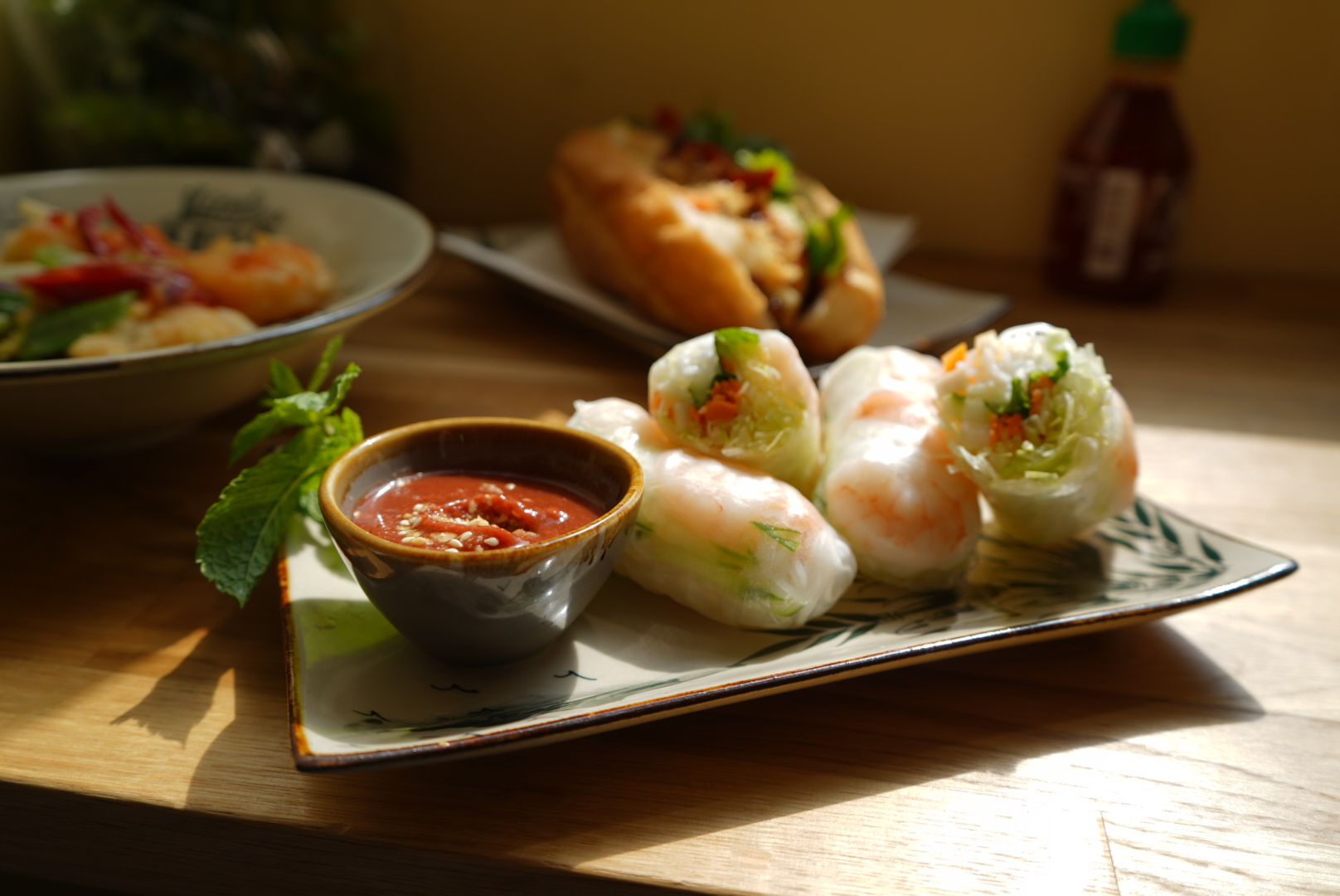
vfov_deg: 45.0
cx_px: 670
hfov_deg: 63.6
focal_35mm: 29
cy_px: 448
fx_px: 1080
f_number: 4.5
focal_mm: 29
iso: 50
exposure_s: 1/200
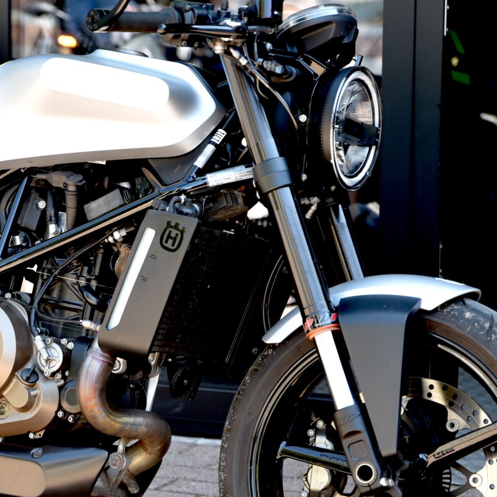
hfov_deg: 11.9
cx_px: 54
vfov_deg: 12.0
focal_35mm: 146
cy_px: 297
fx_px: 2372
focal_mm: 66
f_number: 3.5
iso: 100
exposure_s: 1/60
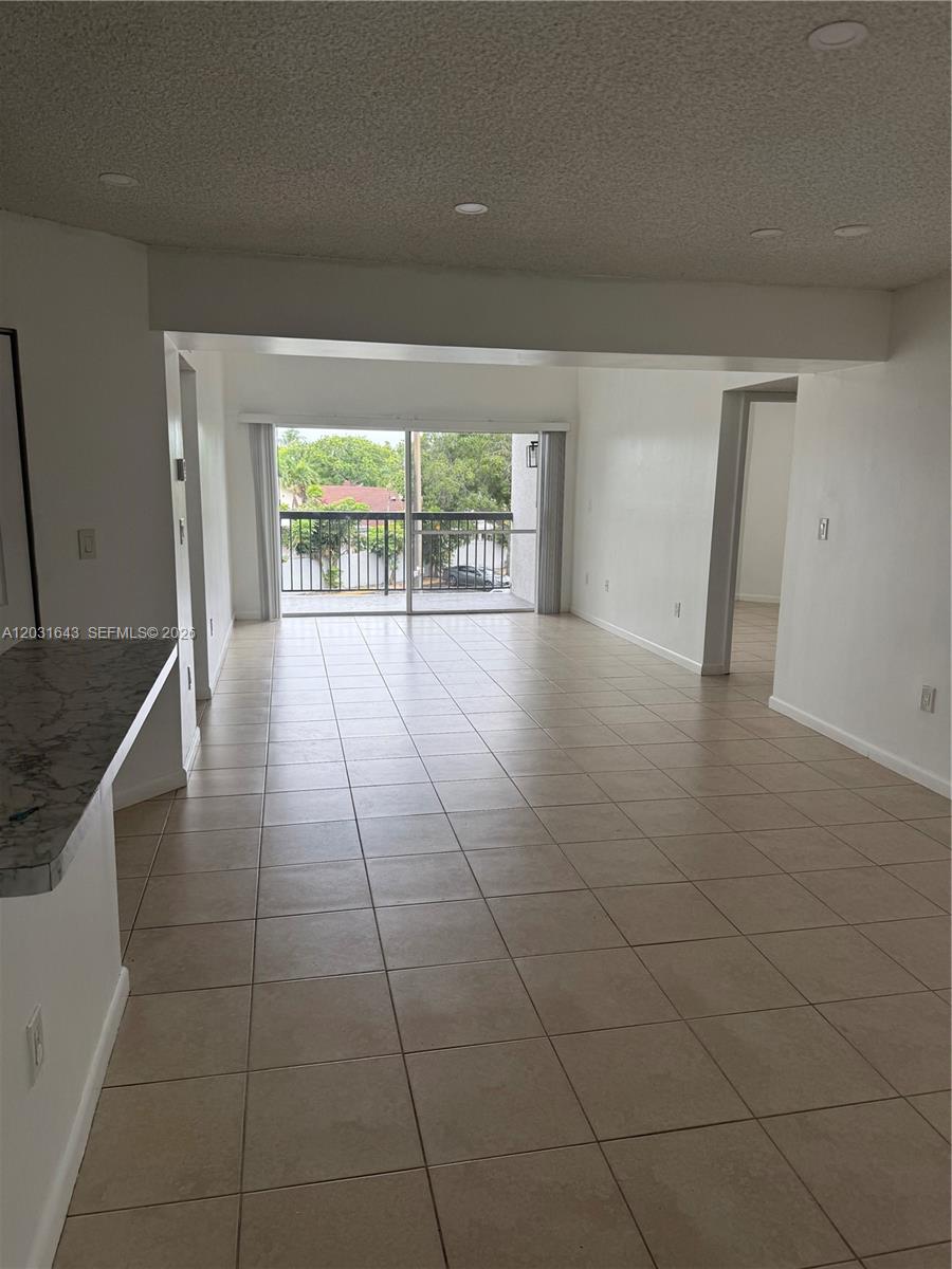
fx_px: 880
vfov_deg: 71.6
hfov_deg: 56.8
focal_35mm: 24
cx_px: 476
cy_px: 634
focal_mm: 6.76
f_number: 1.78
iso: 80
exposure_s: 1/535
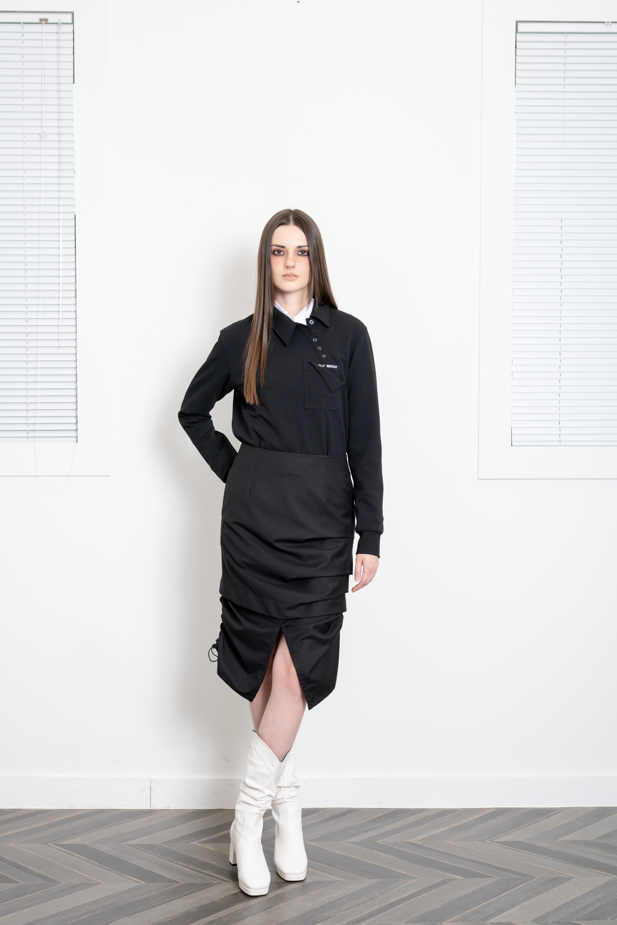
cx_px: 308
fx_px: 1260
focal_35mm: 49
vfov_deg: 40.3
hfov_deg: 27.5
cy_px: 462
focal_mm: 49
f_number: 6.3
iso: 250
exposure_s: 1/125
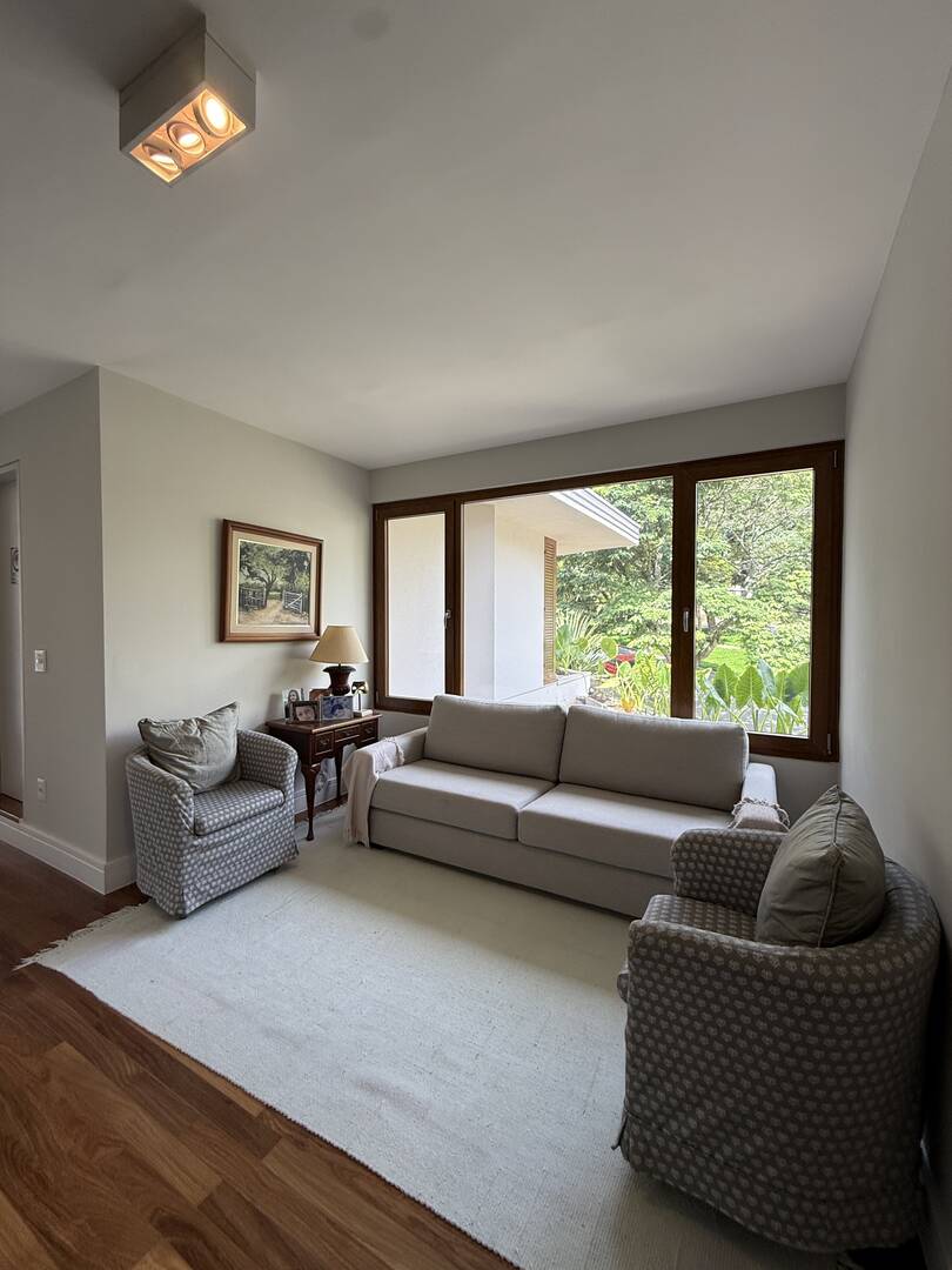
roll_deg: -1.3
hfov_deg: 85.7
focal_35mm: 14
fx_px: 513
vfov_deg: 102.1
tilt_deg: -0.9
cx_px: 476
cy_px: 635
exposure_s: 1/164
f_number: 2.2
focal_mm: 2.22
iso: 50
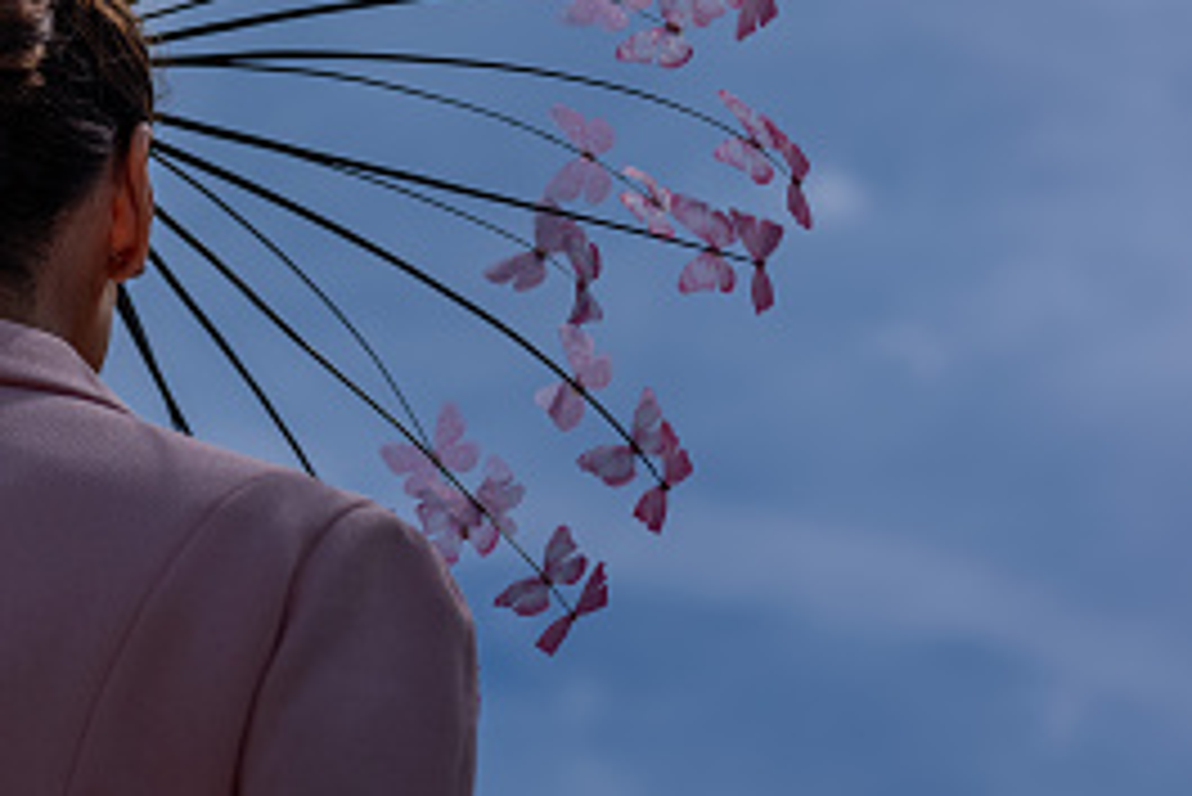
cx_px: -139
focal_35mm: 112
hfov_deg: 17.6
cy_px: -63
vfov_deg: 12.1
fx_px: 3710
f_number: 2.8
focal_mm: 50
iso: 50
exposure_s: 1/4000
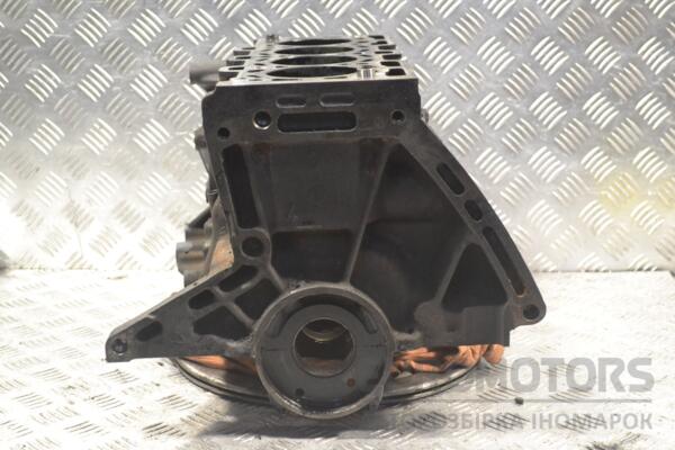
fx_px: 1181
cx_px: 338
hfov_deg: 31.9
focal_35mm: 63
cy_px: 225
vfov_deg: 21.6
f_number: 7.1
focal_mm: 42
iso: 3200
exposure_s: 1/200
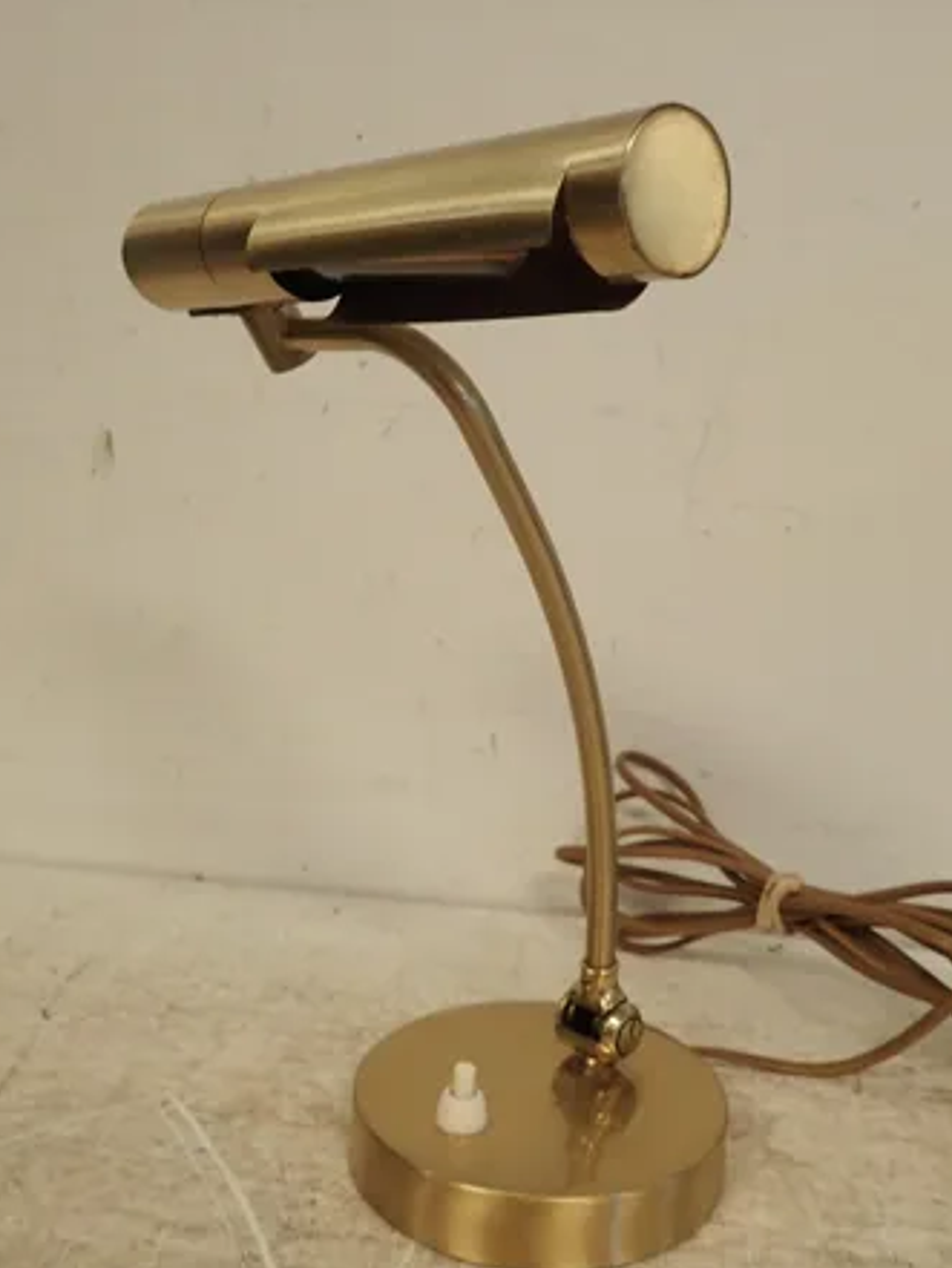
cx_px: 509
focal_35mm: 34
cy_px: 618
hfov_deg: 41.8
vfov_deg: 53.9
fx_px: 1246
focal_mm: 4.5
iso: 200
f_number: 2
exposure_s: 1/40
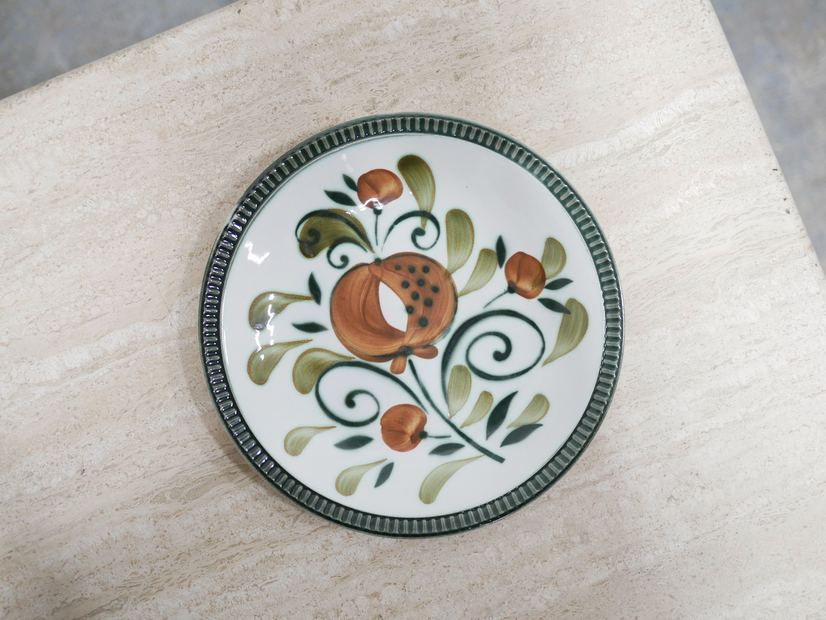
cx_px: 413
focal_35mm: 40
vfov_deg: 36.0
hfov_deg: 46.8
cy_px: 310
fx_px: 955
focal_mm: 20
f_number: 1.7
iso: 640
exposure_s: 1/60
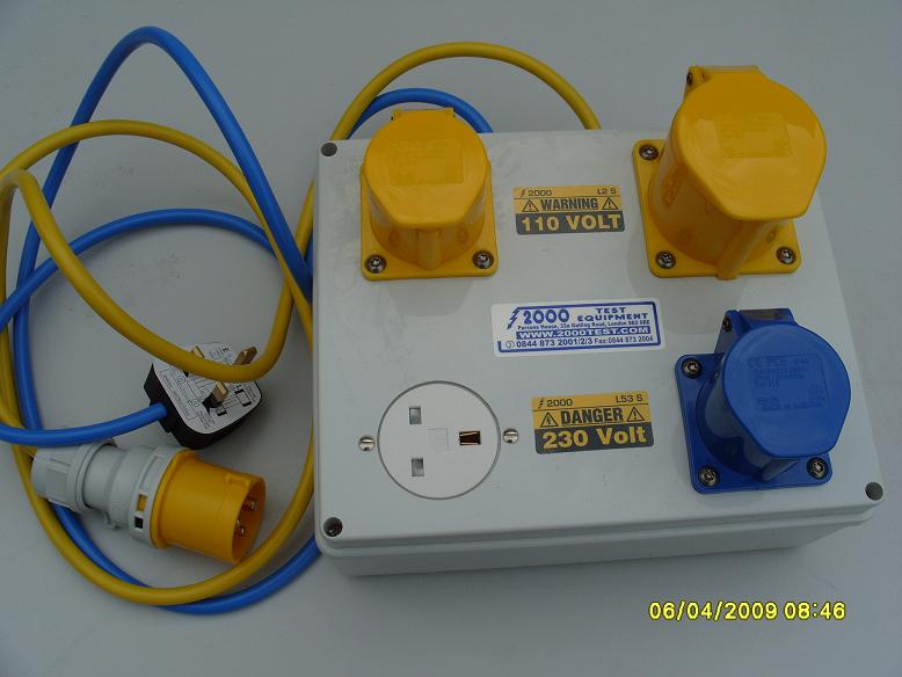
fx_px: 912
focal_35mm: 35
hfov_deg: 52.6
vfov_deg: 40.7
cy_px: 338
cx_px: 451
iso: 80
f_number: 6.3
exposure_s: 1/350
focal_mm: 7.8
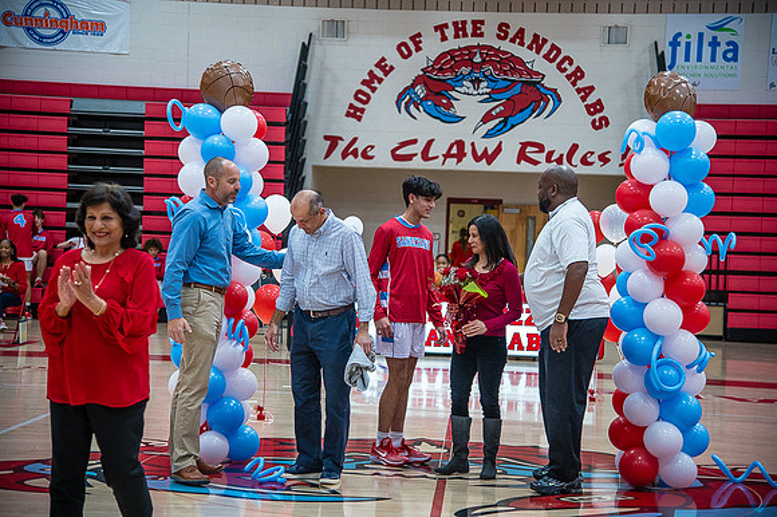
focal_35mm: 75
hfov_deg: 27.0
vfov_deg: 18.2
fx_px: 1618
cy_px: 258
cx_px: 388
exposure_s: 1/320
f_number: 4
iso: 2000
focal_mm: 75
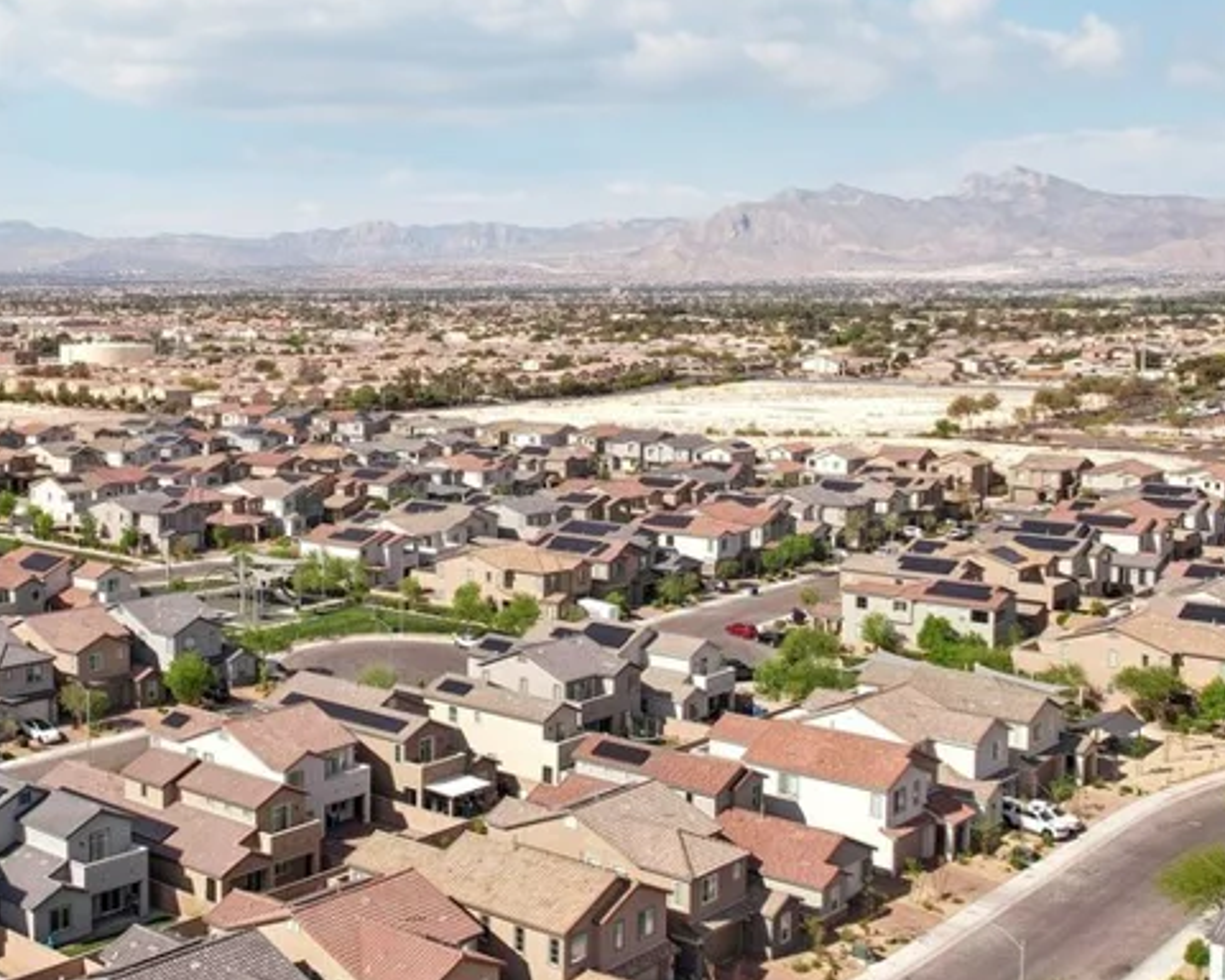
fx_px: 1595
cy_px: 385
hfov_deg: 41.0
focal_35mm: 44
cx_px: 334
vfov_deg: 34.0
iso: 100
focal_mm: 8.4
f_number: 2.8
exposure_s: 1/2000
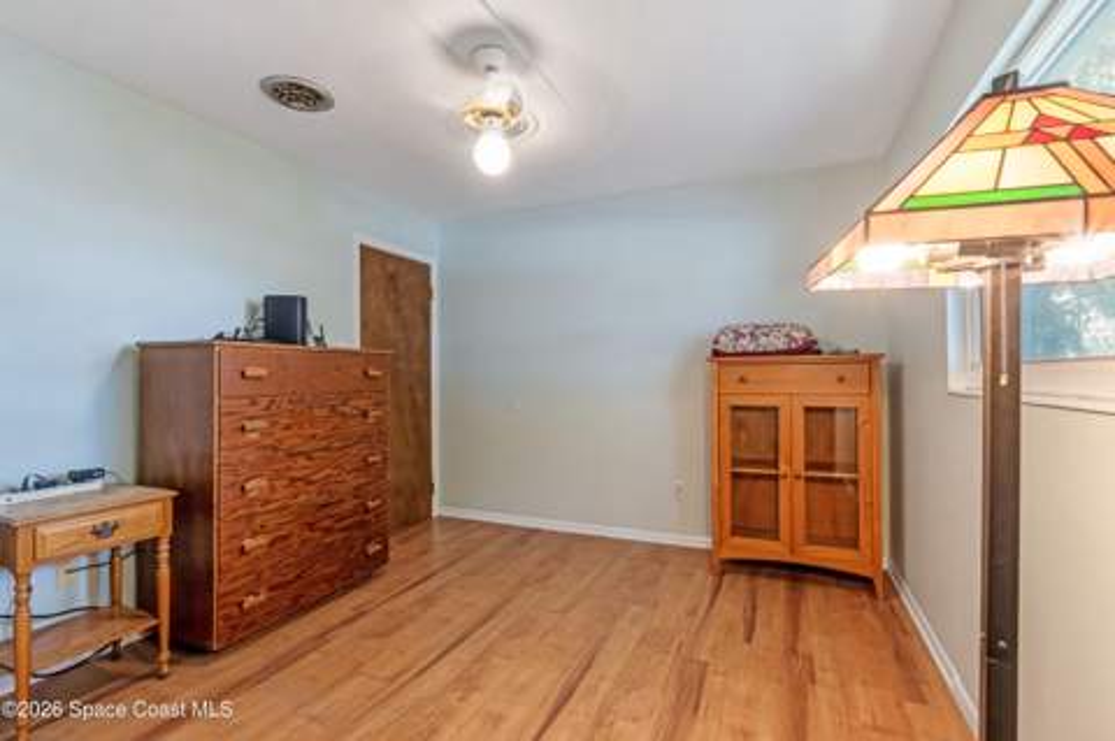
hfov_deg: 95.0
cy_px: 370
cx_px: 558
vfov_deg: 71.9
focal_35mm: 16
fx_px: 511
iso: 250
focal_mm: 11
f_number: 9
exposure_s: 1/50
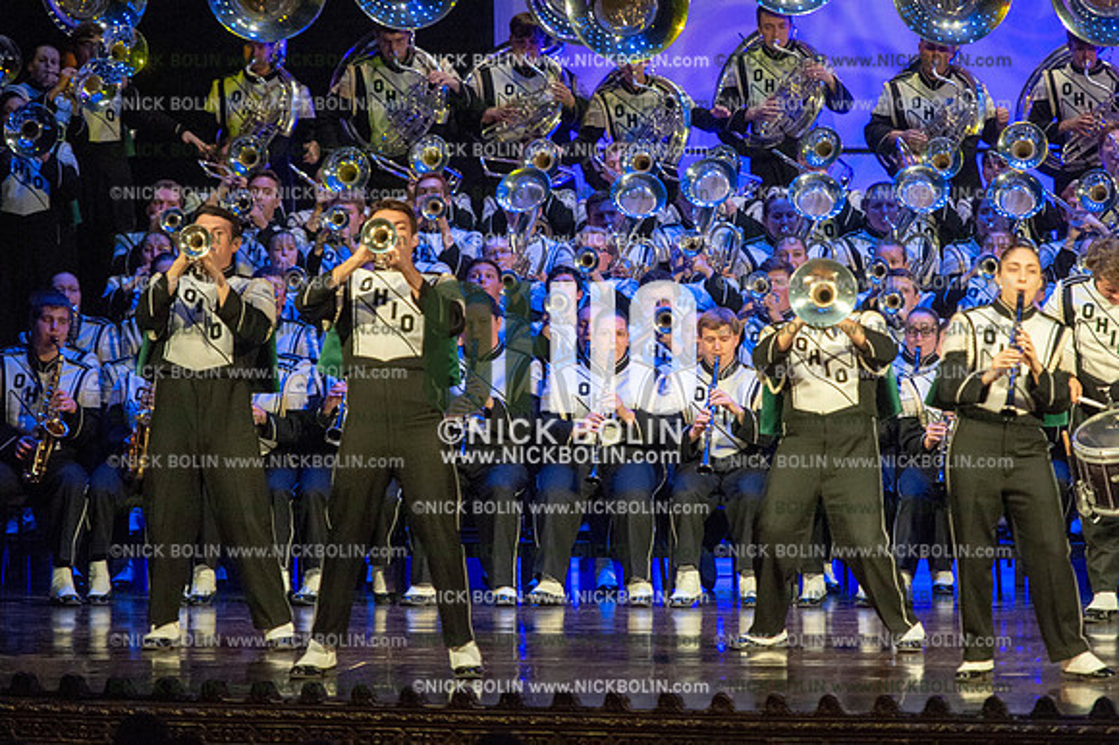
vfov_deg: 5.7
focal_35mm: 240
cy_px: 372
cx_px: 560
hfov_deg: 8.6
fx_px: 7455
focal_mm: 240
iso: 8000
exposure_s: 1/320
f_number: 5.6
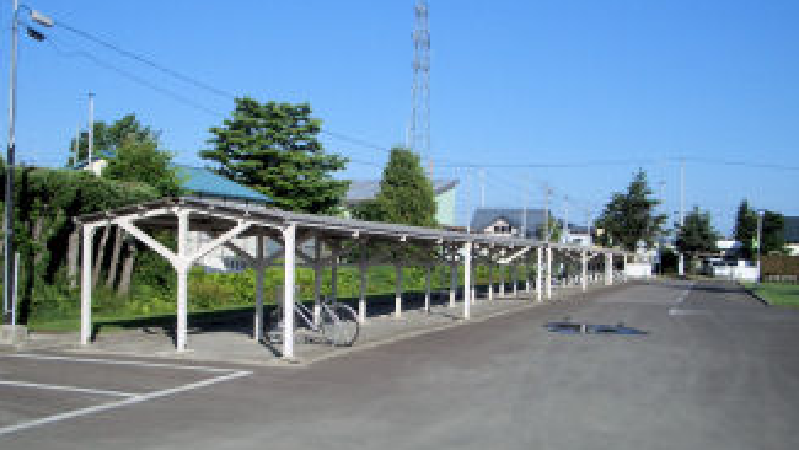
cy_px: 226
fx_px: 954
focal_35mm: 45
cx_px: 352
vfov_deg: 26.5
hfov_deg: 45.4
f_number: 4.3
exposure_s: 1/800
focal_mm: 5.8
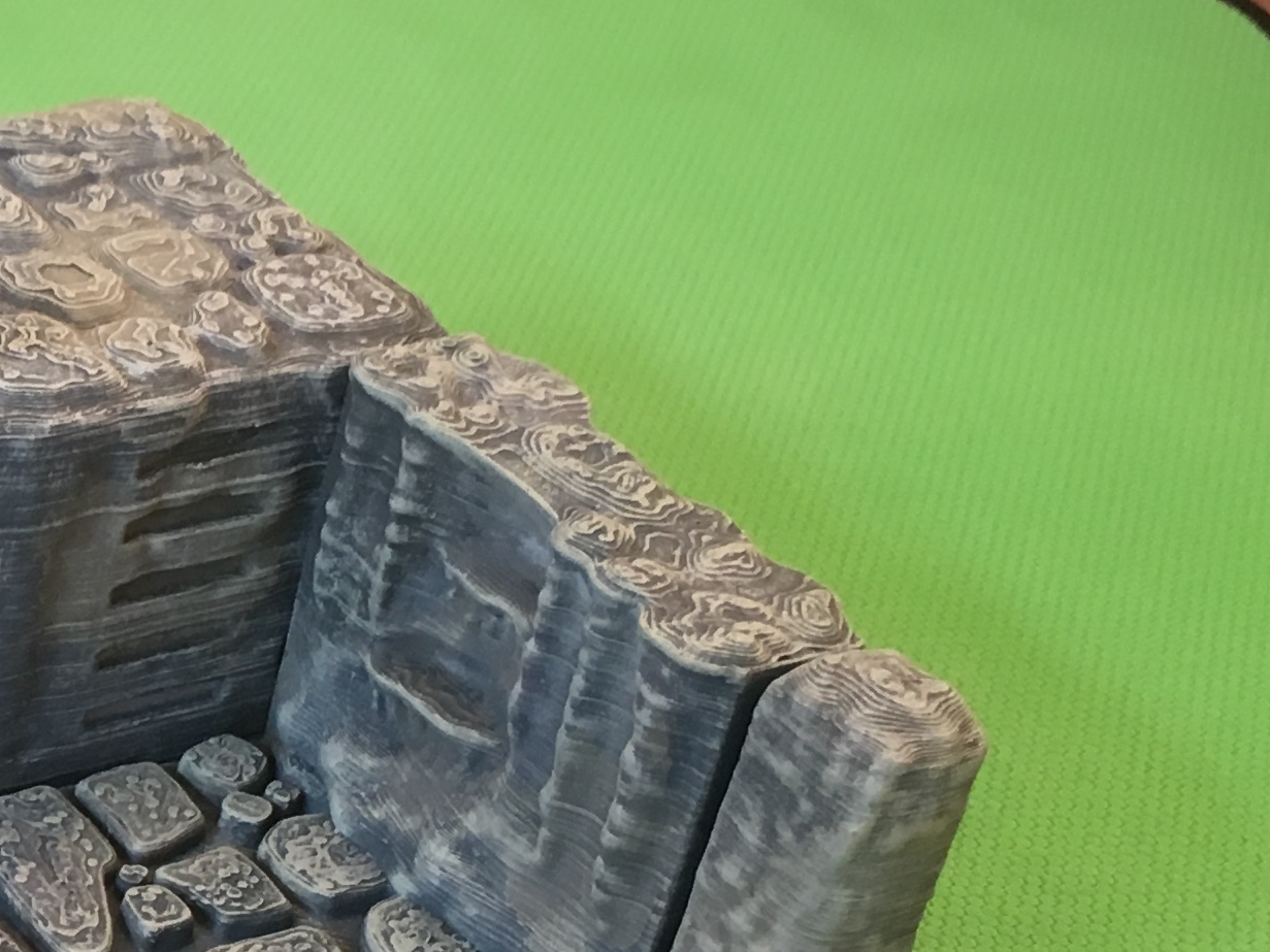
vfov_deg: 15.3
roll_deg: -7.0
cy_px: 892
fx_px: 3485
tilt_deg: -36.6
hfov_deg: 19.2
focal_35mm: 95
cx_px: -356
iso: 100
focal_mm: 4.15
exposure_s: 1/33
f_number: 2.2
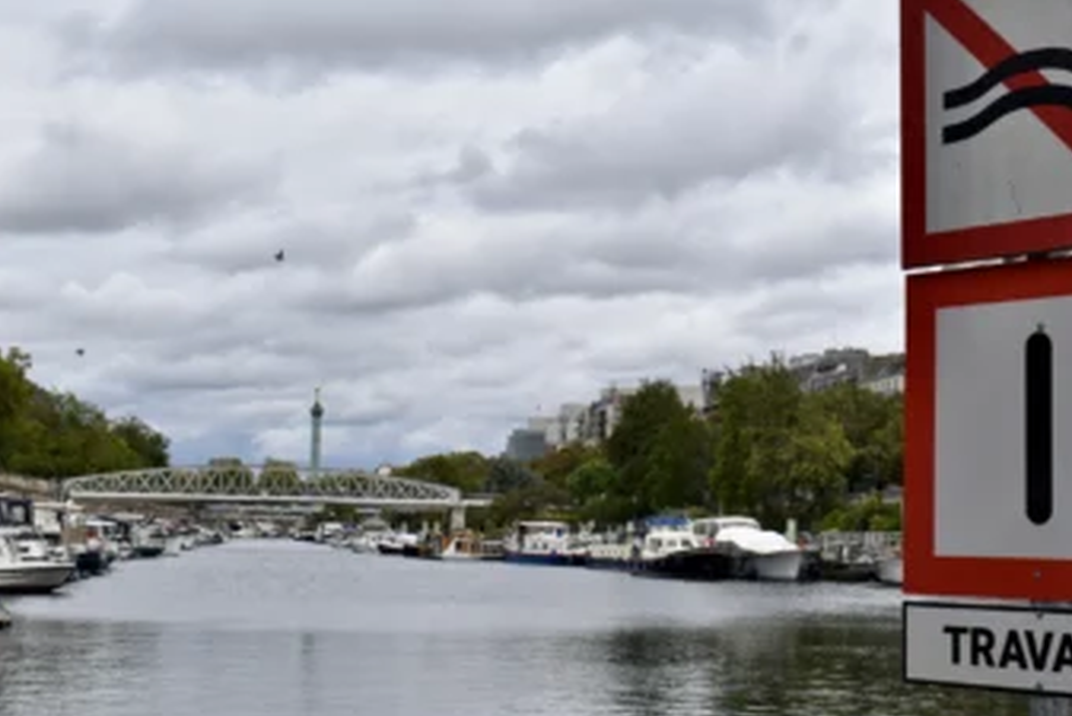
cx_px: 620
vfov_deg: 23.8
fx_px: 1698
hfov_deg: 35.0
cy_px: 320
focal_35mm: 57
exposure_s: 1/400
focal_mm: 32
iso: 200
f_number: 10
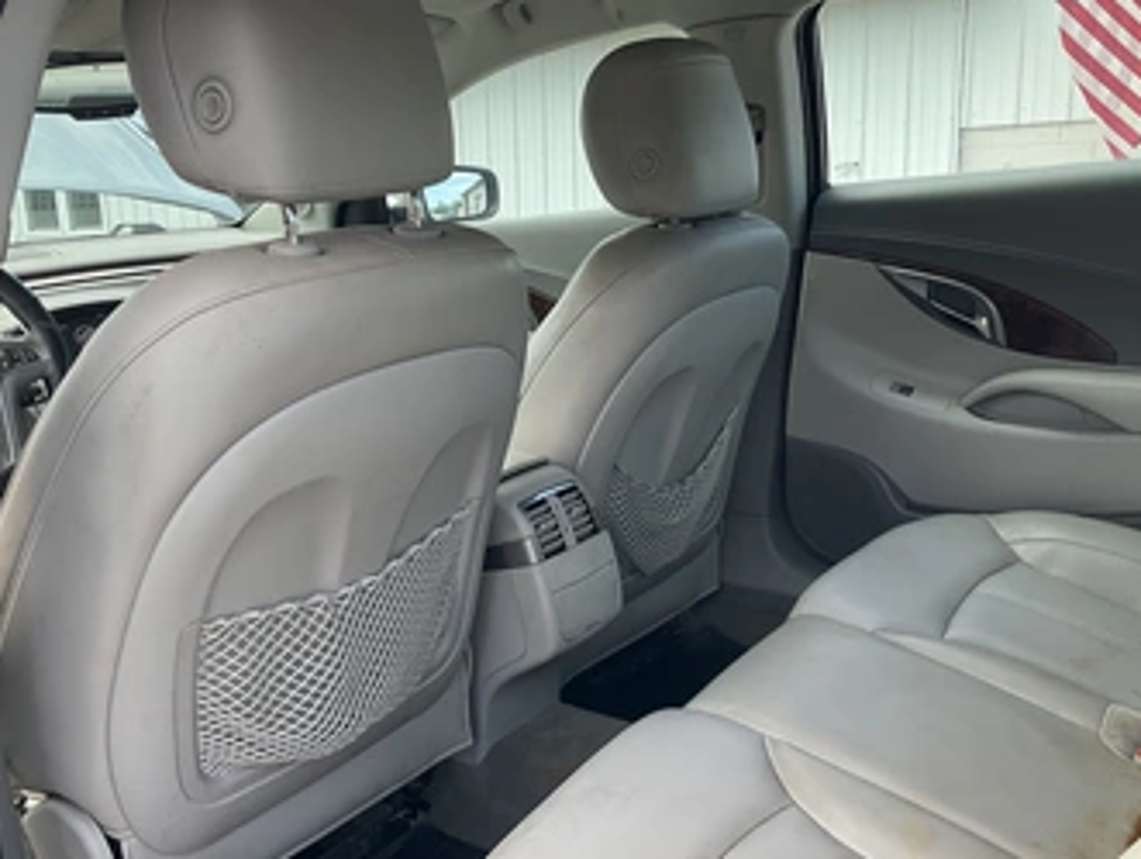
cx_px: 531
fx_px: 1155
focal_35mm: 35
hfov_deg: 52.5
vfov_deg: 40.6
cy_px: 504
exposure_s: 1/173
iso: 20
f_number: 1.8
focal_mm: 3
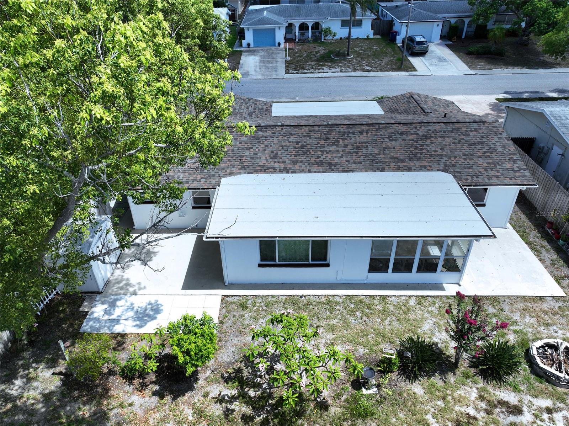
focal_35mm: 24
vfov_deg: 56.8
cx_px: 284
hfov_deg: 71.6
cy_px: 213
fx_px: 394
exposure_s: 1/400
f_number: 3.2
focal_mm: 12.29
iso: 100
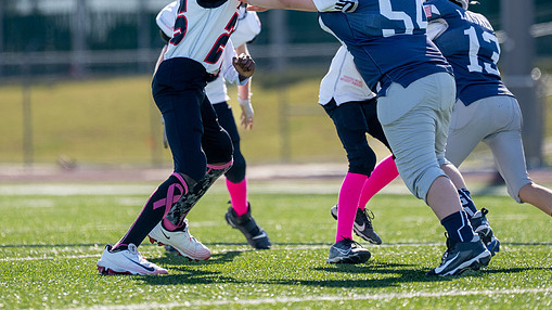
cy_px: 39
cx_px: 240
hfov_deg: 6.8
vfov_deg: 3.8
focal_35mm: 318
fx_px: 4653
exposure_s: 1/4000
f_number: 2.8
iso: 320
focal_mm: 200
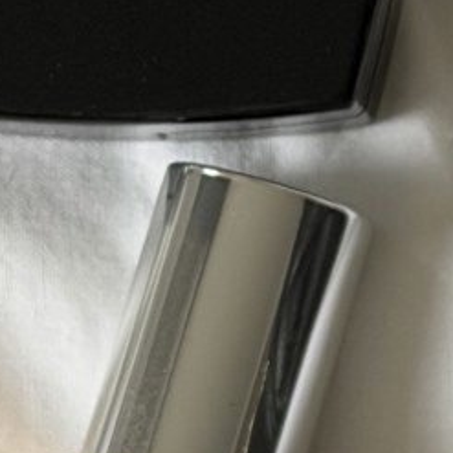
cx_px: 952
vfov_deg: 5.1
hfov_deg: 5.0
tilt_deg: -81.8
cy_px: 226
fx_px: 5078
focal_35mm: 343
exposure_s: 1/81
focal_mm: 6.76
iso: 100
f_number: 1.78
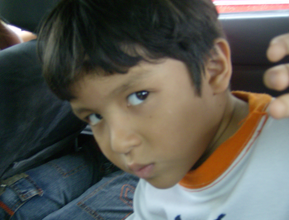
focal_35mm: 44
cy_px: 132
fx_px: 369
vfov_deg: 33.0
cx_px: 118
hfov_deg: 42.6
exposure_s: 1/64
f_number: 2.8
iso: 152
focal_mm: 6
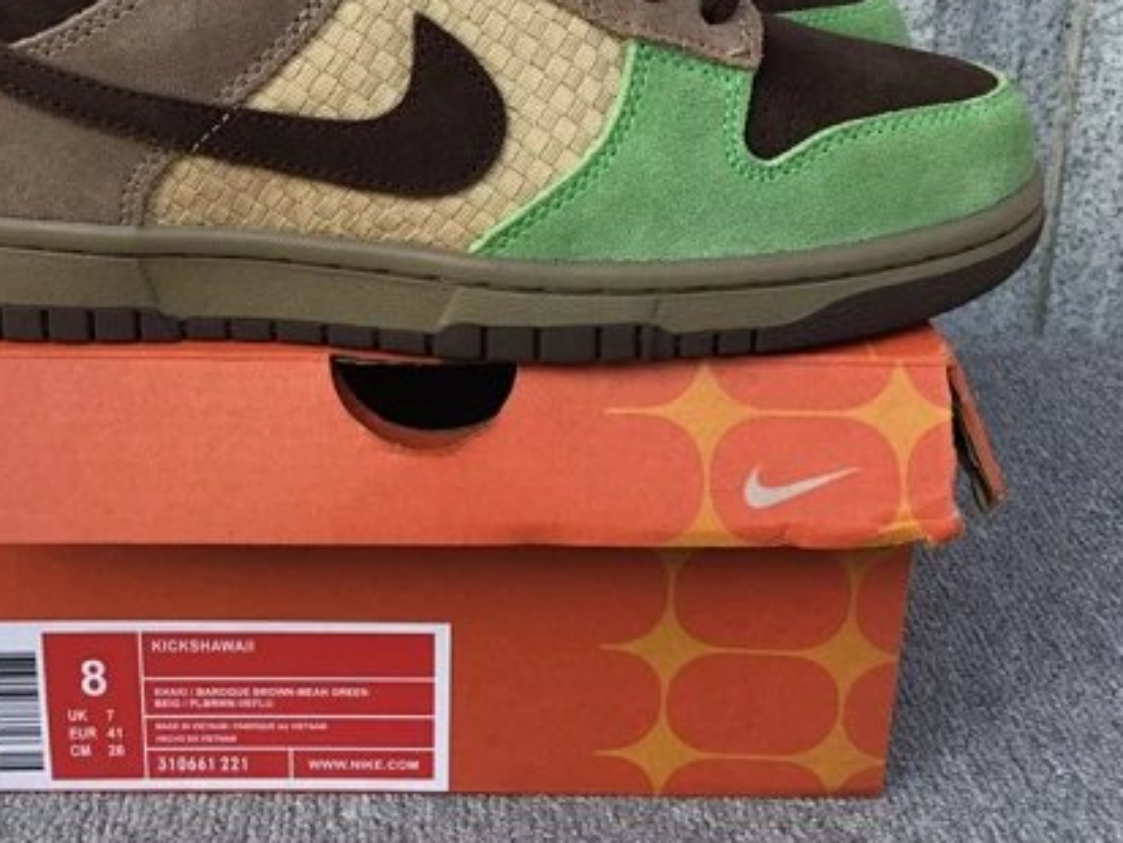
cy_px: 269
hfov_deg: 39.5
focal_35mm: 48
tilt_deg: -18.7
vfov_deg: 30.0
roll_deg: -0.3
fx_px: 1558
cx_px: 443
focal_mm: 3.3
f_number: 2.4
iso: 25
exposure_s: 1/275
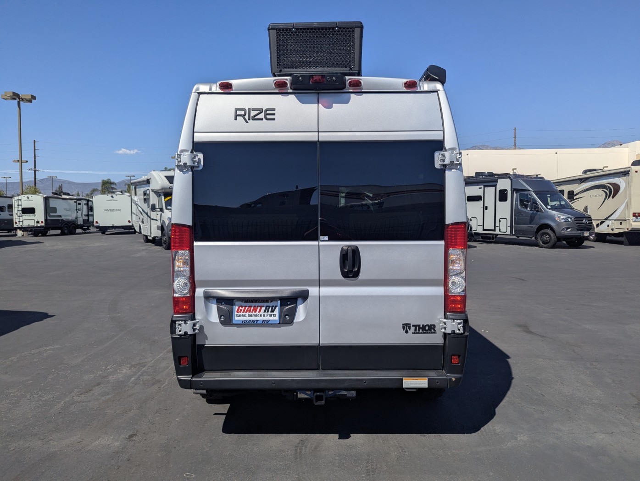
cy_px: 240
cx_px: 320
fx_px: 444
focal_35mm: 24
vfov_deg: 56.9
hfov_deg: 71.5
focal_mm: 6.81
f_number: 1.85
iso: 44
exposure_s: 1/4926
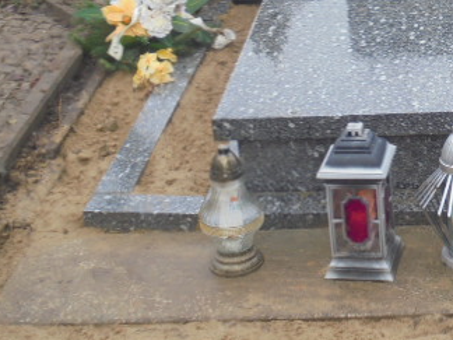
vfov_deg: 17.1
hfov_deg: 22.2
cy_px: 22
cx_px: 442
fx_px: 1112
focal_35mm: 85
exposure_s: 1/30
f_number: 4.5
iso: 100
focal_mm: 7.8
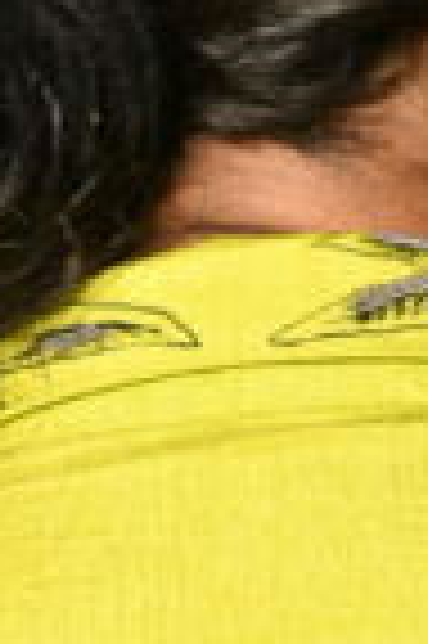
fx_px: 5649
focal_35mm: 316
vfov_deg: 6.5
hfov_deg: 4.3
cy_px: 874
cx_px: 401
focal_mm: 50
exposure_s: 1/320
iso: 125
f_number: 2.8
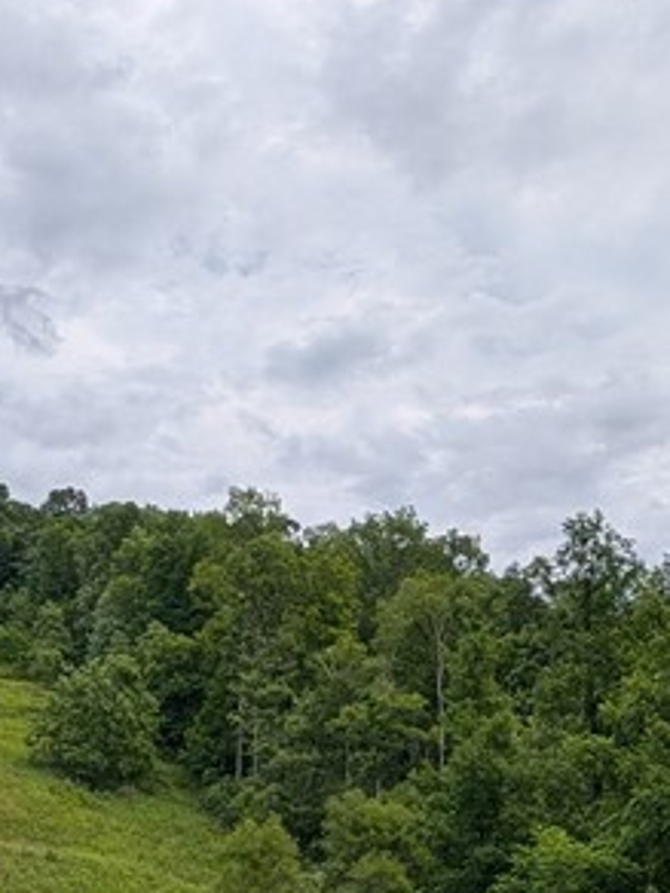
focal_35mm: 42
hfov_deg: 34.3
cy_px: 639
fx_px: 1084
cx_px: 292
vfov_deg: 43.7
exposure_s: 1/5319
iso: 51
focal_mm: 2.02
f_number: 1.7
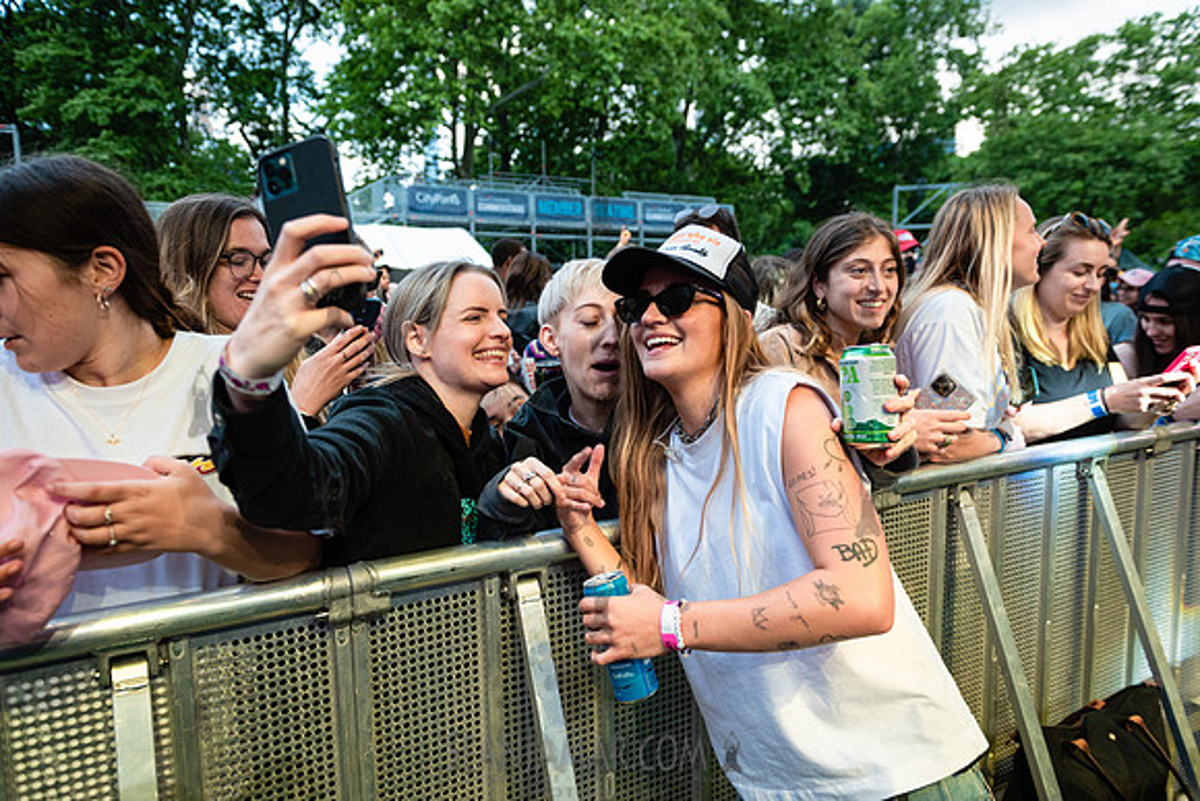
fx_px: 800
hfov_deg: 73.7
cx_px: 600
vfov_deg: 53.2
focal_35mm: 24
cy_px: 400
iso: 1000
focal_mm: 24
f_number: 4
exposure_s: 1/160
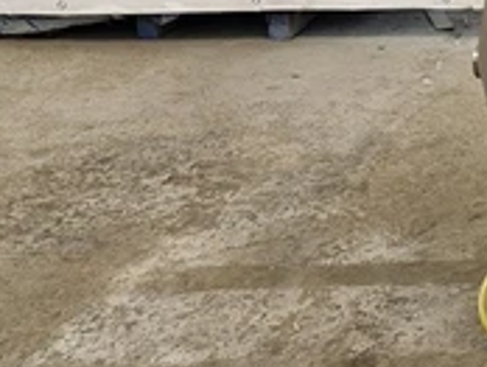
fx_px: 1395
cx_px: 924
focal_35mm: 99
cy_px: -139
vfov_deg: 14.2
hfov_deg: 16.1
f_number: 1.8
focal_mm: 5.4
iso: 125
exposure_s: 1/100
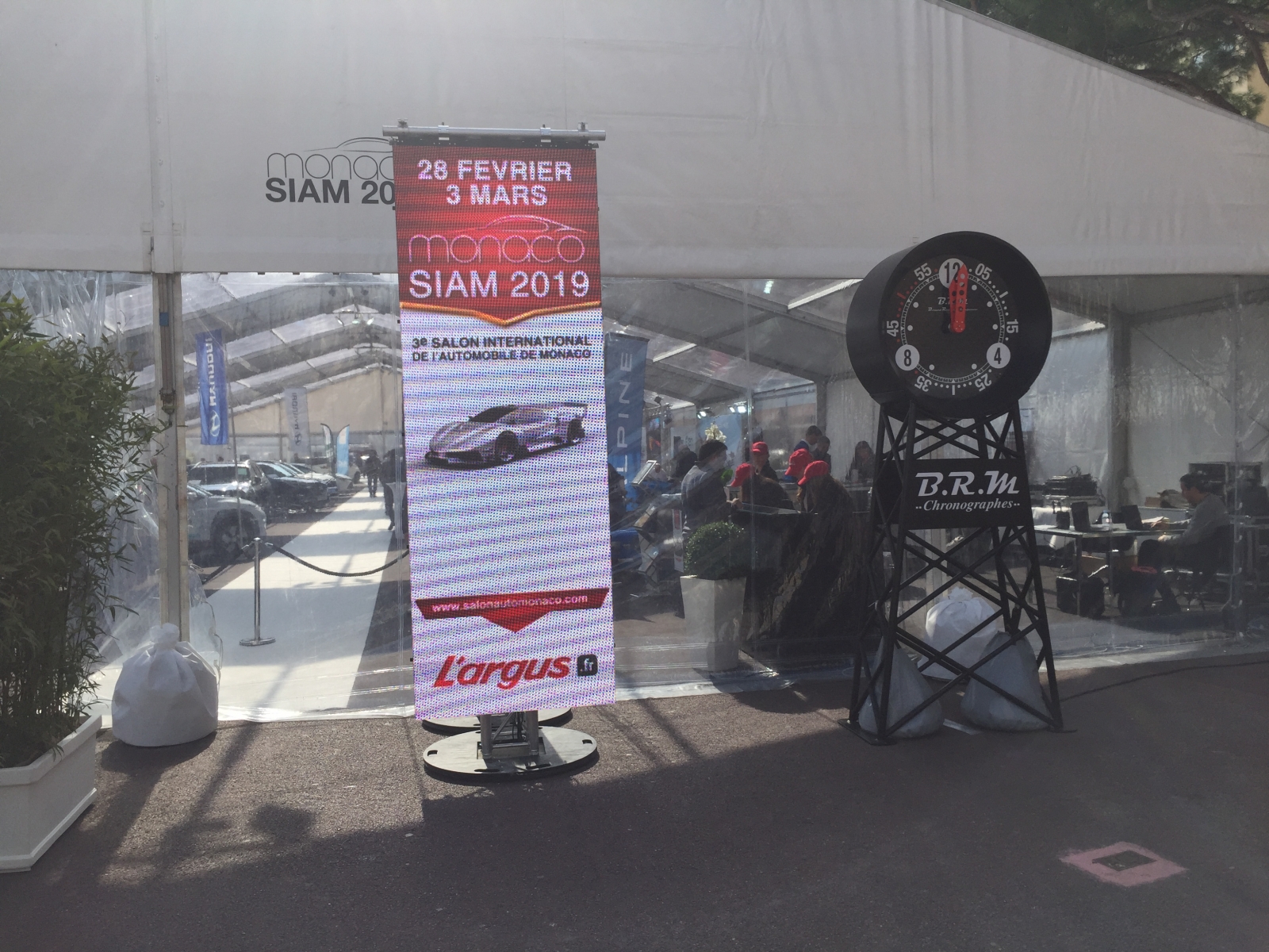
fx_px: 1063
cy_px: 476
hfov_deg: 61.7
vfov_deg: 48.2
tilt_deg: -1.6
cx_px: 634
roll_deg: +0.6
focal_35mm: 29
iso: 32
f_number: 2.2
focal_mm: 4.15
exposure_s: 1/1980
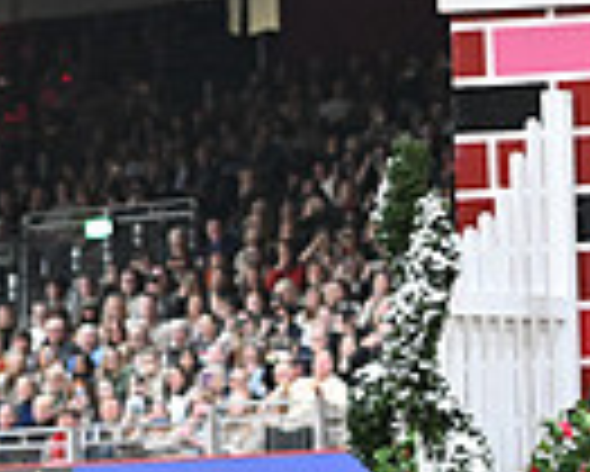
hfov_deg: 5.3
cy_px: 196
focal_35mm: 358
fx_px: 6256
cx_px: 1239
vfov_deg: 4.3
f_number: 3.5
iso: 5600
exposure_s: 1/640
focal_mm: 86
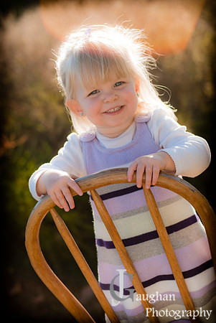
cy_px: 162
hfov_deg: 18.2
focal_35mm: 75
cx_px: 108
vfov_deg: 27.0
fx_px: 673
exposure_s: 1/1000
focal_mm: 50
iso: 125
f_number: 2.8
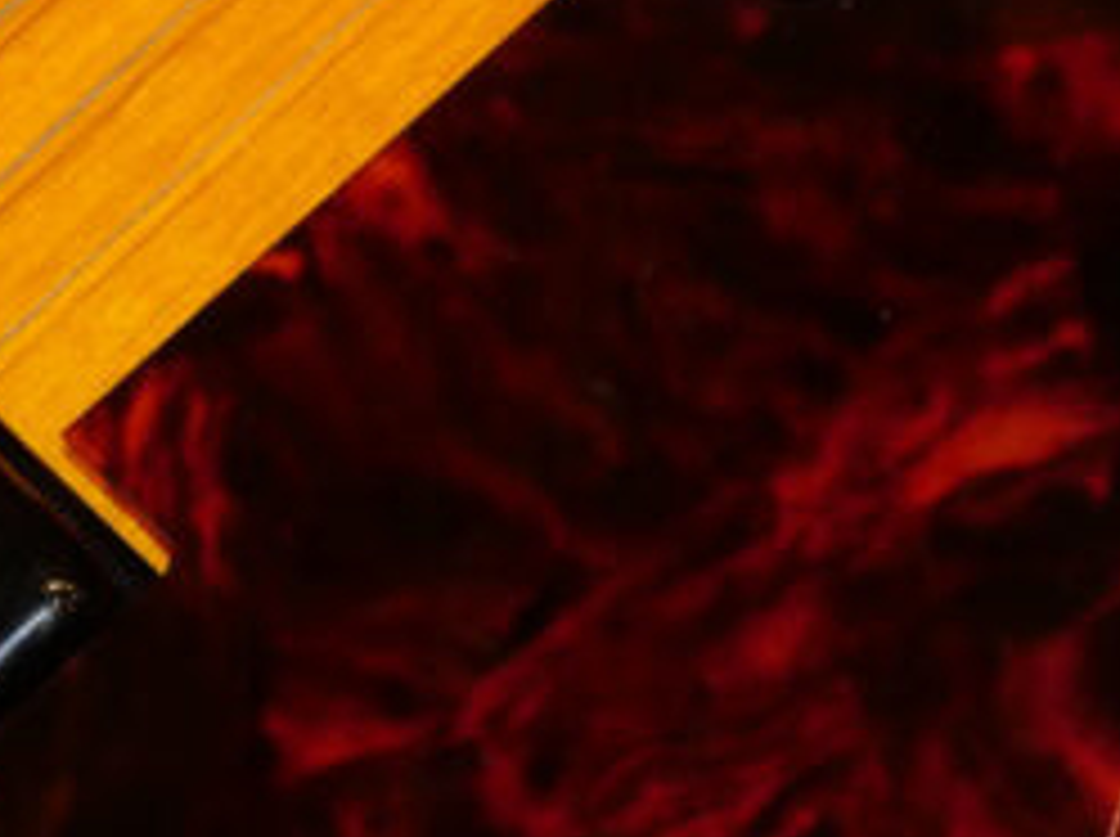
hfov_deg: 9.6
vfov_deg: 7.2
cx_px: 1120
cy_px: 783
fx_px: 6656
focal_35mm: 206
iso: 800
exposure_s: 1/50
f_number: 5.6
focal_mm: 32
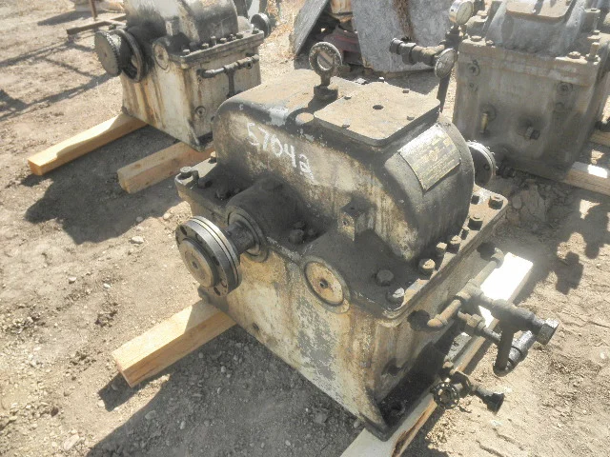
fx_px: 493
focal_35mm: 28
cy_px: 228
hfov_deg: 63.4
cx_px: 305
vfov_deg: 49.7
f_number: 3
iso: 64
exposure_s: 1/500
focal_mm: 5
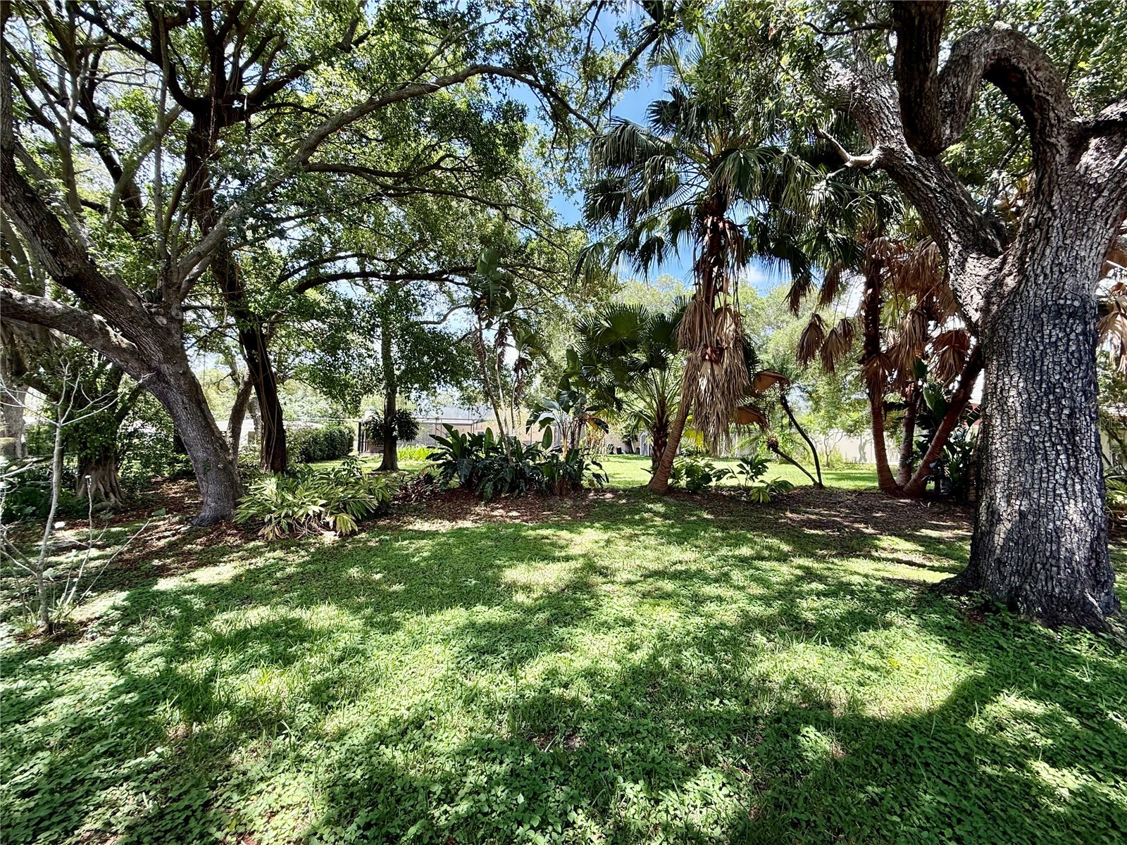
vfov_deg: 85.7
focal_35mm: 14
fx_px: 456
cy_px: 422
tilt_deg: +5.4
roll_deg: -0.9
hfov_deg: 102.1
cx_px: 564
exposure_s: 1/217
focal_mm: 2.22
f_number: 2.2
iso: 50
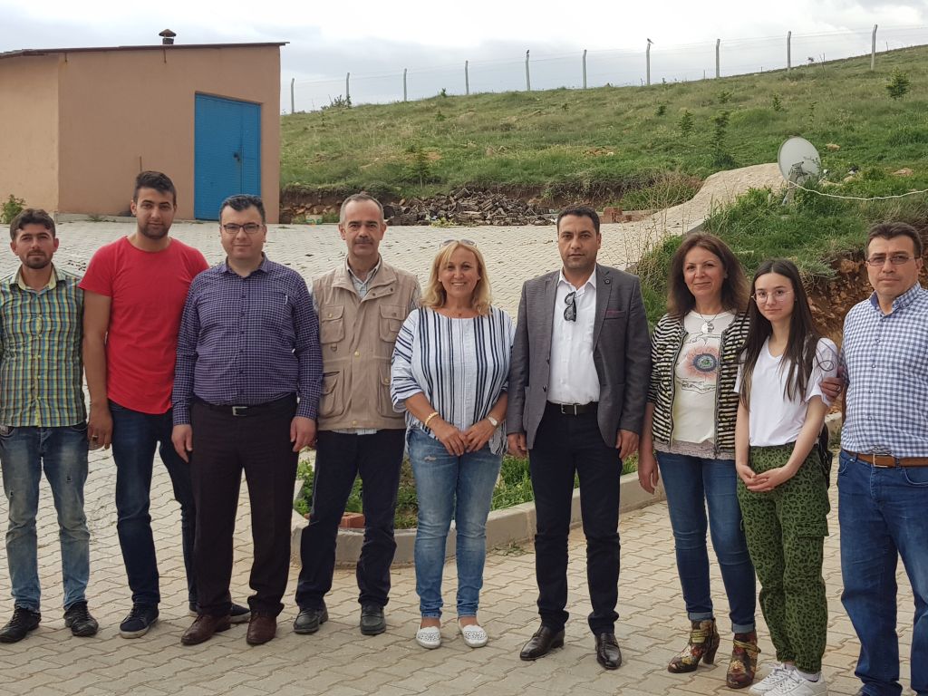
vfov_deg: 53.1
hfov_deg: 67.3
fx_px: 697
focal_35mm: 26
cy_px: 348
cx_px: 464
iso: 40
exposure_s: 1/227
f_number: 1.7
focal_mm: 4.2
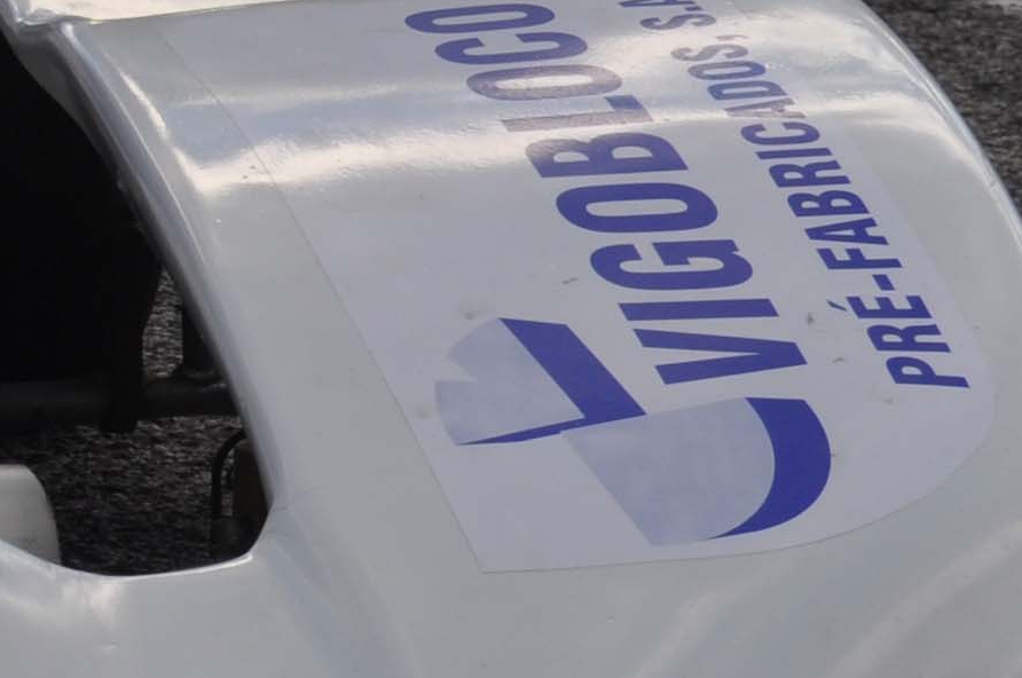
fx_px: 7155
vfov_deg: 5.4
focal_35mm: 252
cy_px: 200
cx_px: -897
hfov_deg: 7.9
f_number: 9
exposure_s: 1/320
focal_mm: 35
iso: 200
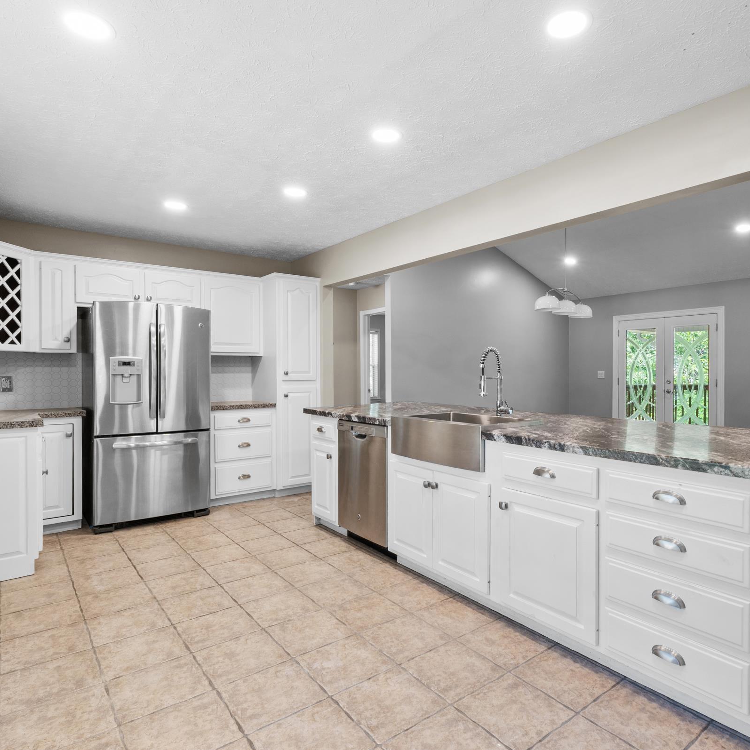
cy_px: 366
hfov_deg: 74.6
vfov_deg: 74.8
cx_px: 414
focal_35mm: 20
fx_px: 490
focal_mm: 10
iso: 320
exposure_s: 1/5
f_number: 7.1
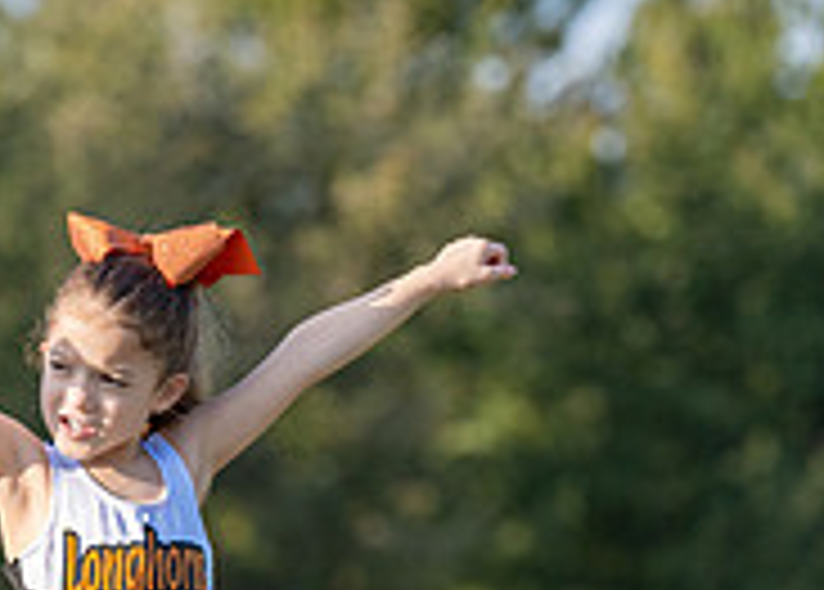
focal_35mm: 428
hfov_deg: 4.7
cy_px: 834
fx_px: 10024
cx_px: 252
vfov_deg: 3.4
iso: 320
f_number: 2.8
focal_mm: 117
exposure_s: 1/3200
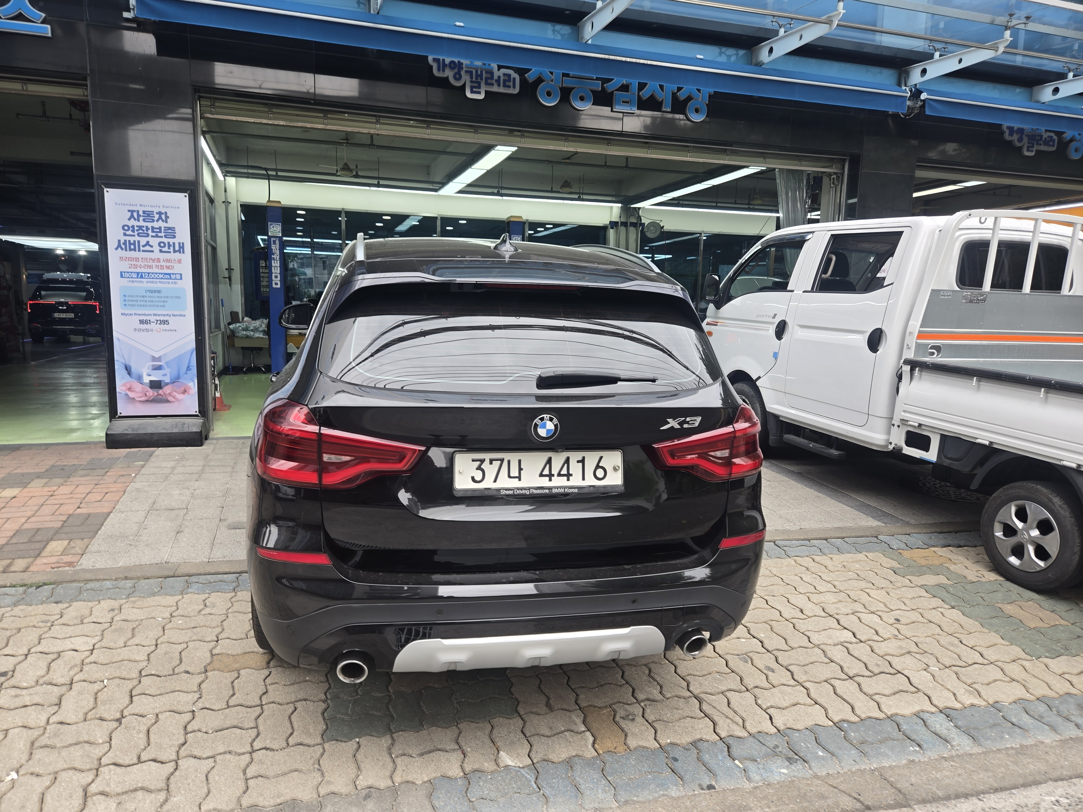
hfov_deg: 73.9
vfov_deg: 58.9
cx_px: 542
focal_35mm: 23
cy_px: 406
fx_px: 720
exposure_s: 1/142
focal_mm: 5.4
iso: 25
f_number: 1.8
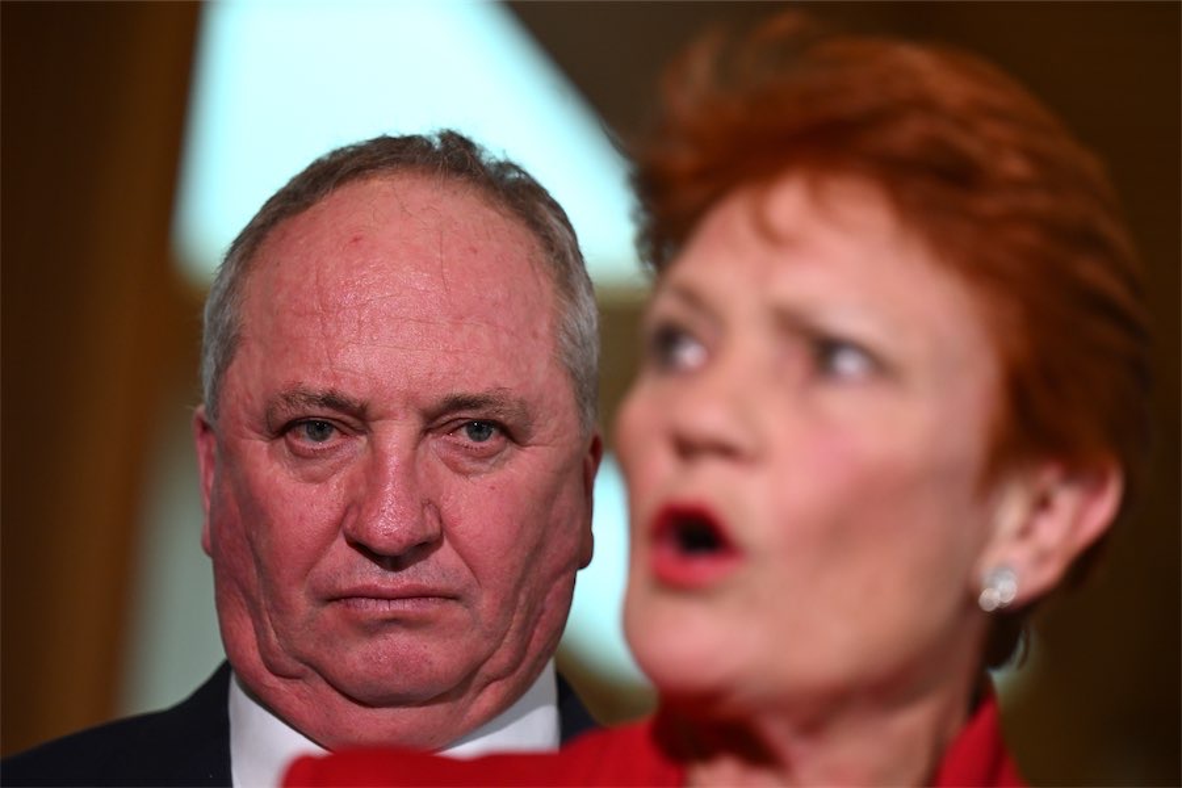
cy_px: 394
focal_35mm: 145
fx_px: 4760
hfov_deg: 14.2
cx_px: 591
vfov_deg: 9.5
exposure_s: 1/250
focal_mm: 145
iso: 1000
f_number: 3.2
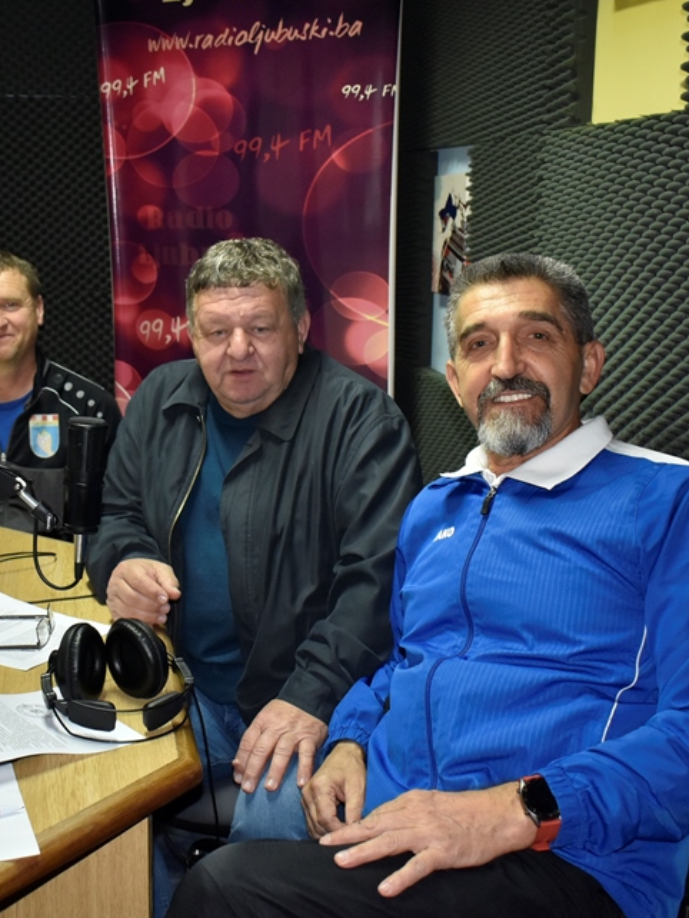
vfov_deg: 41.2
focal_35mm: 46
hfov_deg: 31.3
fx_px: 1220
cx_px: 234
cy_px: 473
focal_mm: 20
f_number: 3.5
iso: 900
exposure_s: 1/60
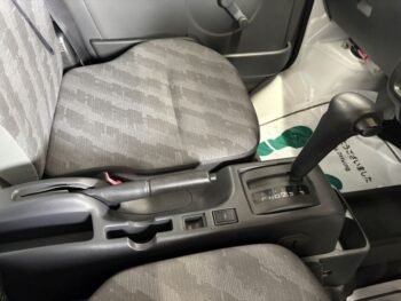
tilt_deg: -48.1
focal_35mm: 26
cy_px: 150
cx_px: 200
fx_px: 301
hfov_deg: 67.3
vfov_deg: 53.1
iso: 640
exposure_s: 1/35
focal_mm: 5.96
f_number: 1.6
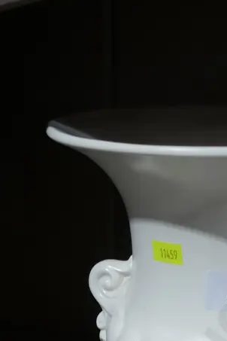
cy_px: 343
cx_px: 216
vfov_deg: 24.2
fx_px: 757
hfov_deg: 16.8
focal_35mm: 80
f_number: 4
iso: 320
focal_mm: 17
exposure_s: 1/60
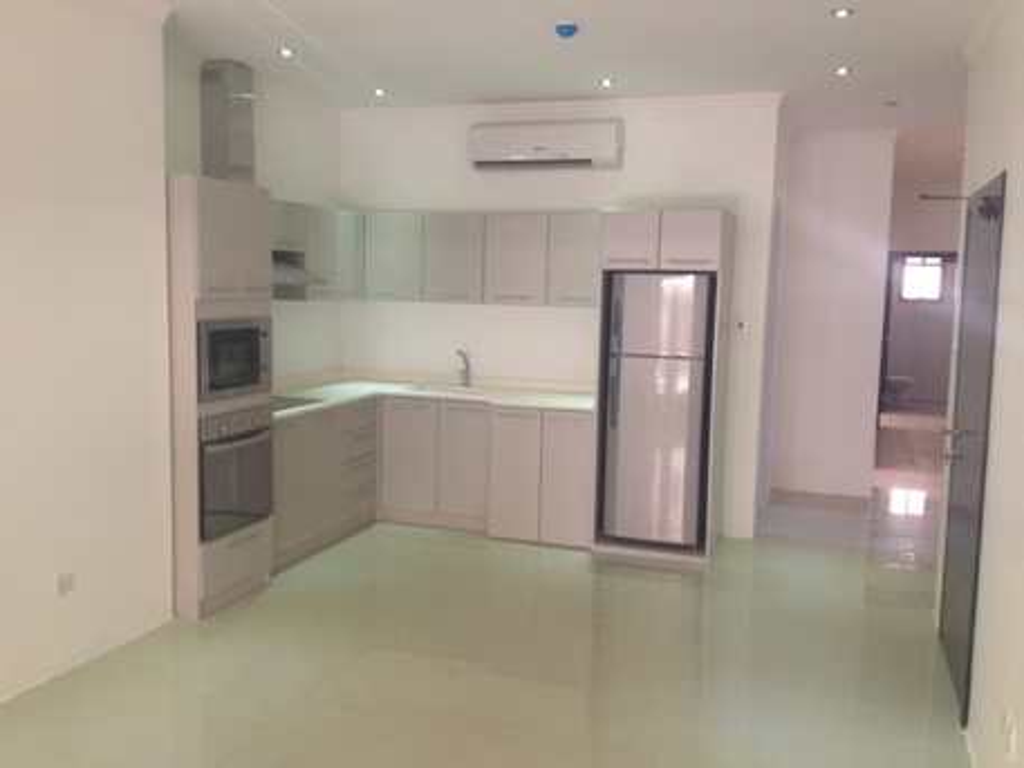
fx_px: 1036
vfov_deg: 40.7
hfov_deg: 52.6
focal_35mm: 35
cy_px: 384
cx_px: 512
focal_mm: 4.28
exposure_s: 1/20
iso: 125
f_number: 2.4
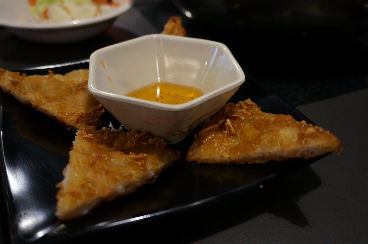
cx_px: 184
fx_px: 352
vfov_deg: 38.3
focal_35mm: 34
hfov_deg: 55.1
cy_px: 122
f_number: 4
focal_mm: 23
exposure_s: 1/60
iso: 2000
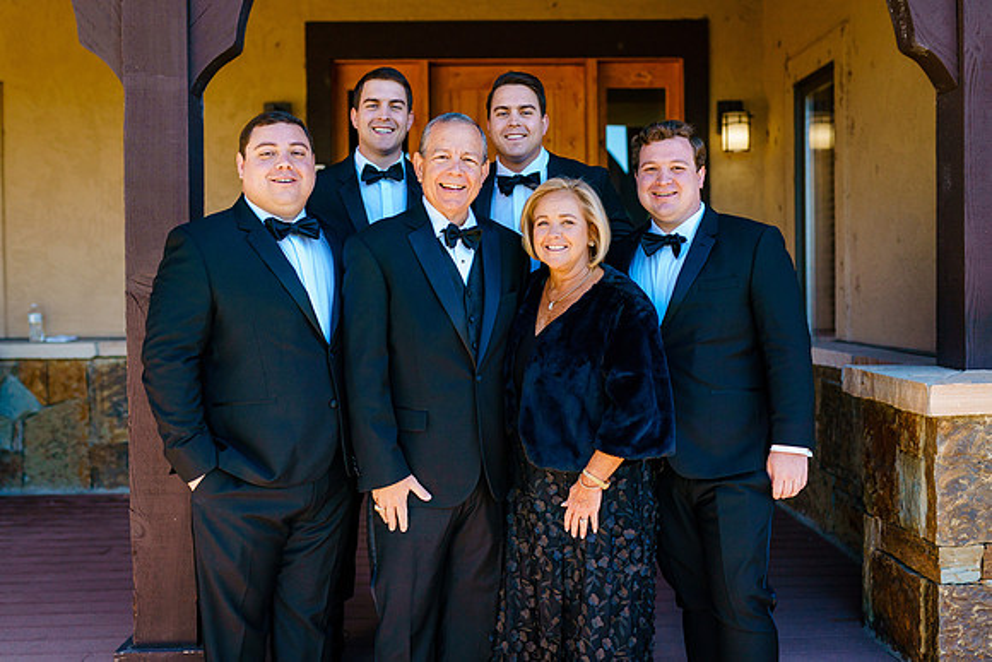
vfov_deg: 33.8
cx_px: 496
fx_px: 1089
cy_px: 295
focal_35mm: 40
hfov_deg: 49.0
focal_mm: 35
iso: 250
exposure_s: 1/3200
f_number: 2
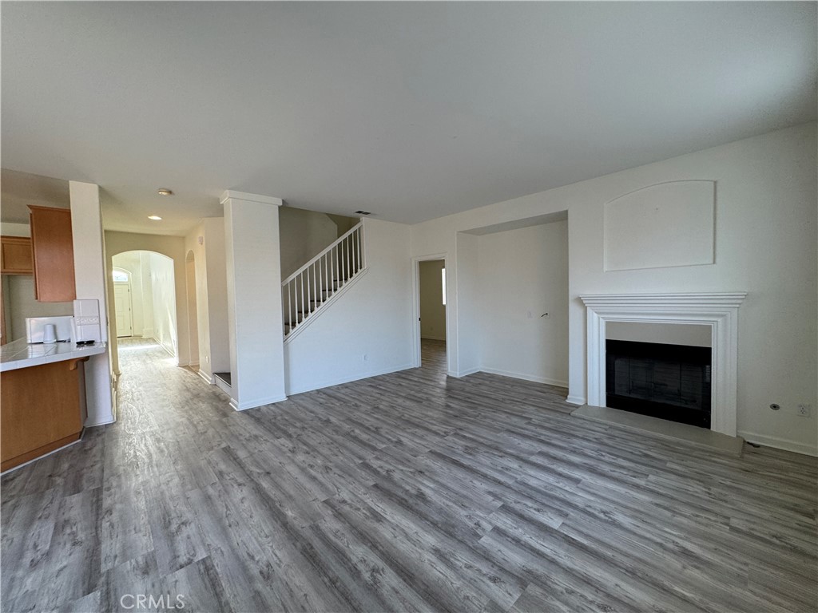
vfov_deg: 85.7
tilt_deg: -3.4
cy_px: 306
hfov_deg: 102.1
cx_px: 409
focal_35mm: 14
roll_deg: +1.4
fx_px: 331
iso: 125
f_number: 2.2
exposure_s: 1/120
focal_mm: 2.22
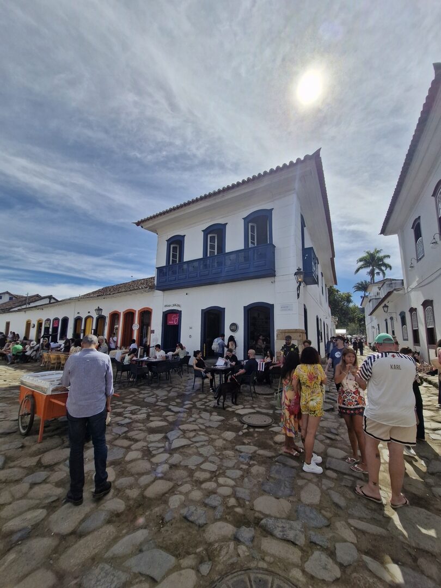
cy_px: 294
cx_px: 220
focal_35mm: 13
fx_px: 221
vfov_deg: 106.2
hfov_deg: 89.9
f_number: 2.2
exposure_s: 1/4240
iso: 50
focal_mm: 1.74
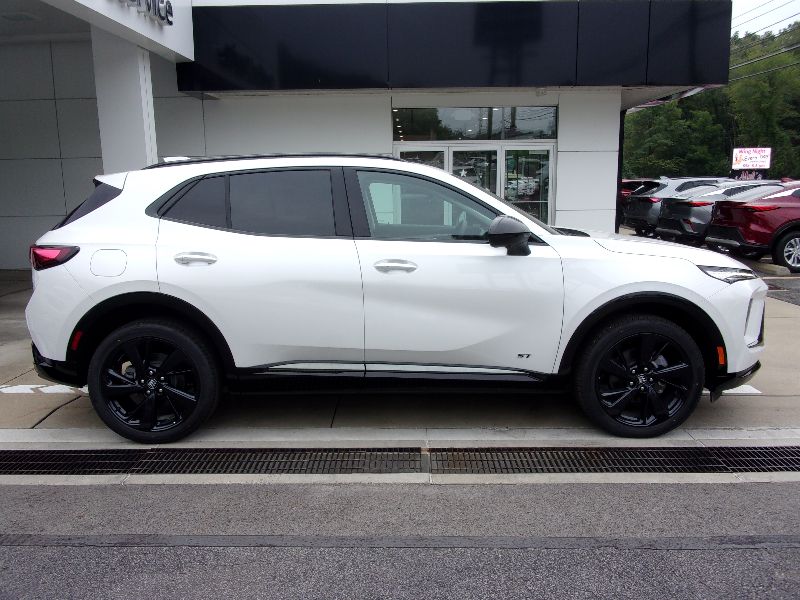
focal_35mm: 28
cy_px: 300
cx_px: 400
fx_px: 647
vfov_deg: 49.7
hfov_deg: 63.4
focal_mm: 5.1
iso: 80
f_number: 3.9
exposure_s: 1/340
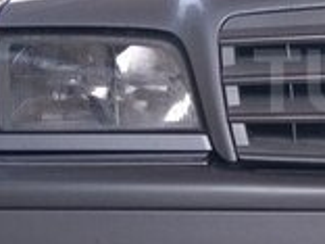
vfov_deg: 6.8
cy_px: 80
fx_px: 2066
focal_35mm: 220
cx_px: 467
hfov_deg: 8.8
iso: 125
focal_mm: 5.99
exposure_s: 1/100
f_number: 2.6
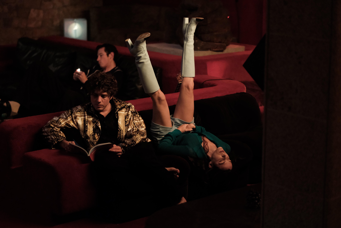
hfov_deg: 24.2
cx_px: 170
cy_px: 114
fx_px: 796
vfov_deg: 16.3
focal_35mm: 84
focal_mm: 56
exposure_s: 1/250
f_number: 1.4
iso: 5000
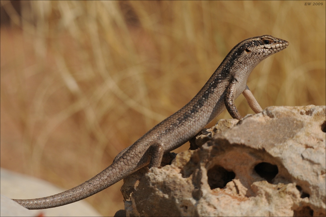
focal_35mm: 225
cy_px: 108
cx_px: 163
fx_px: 2035
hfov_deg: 9.2
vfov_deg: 6.1
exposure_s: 1/800
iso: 400
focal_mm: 150
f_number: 13
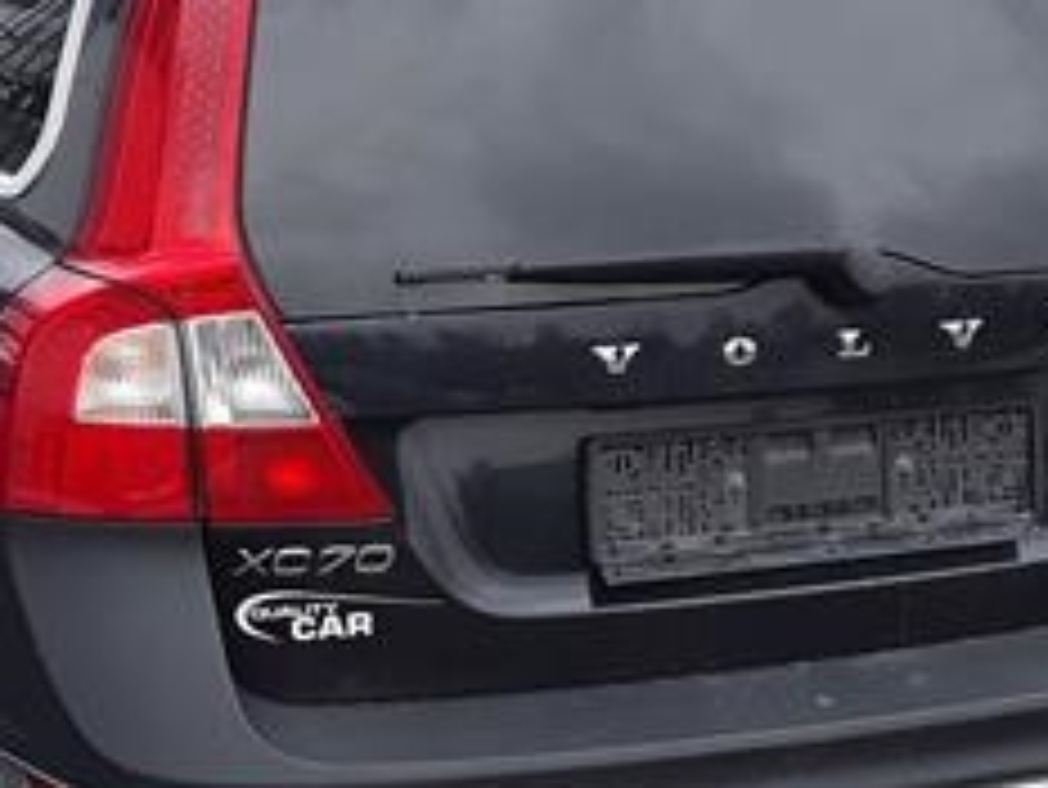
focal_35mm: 77
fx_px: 2332
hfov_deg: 25.3
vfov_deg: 19.1
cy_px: 540
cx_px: 427
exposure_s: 1/170
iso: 40
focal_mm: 2.91
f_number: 1.9
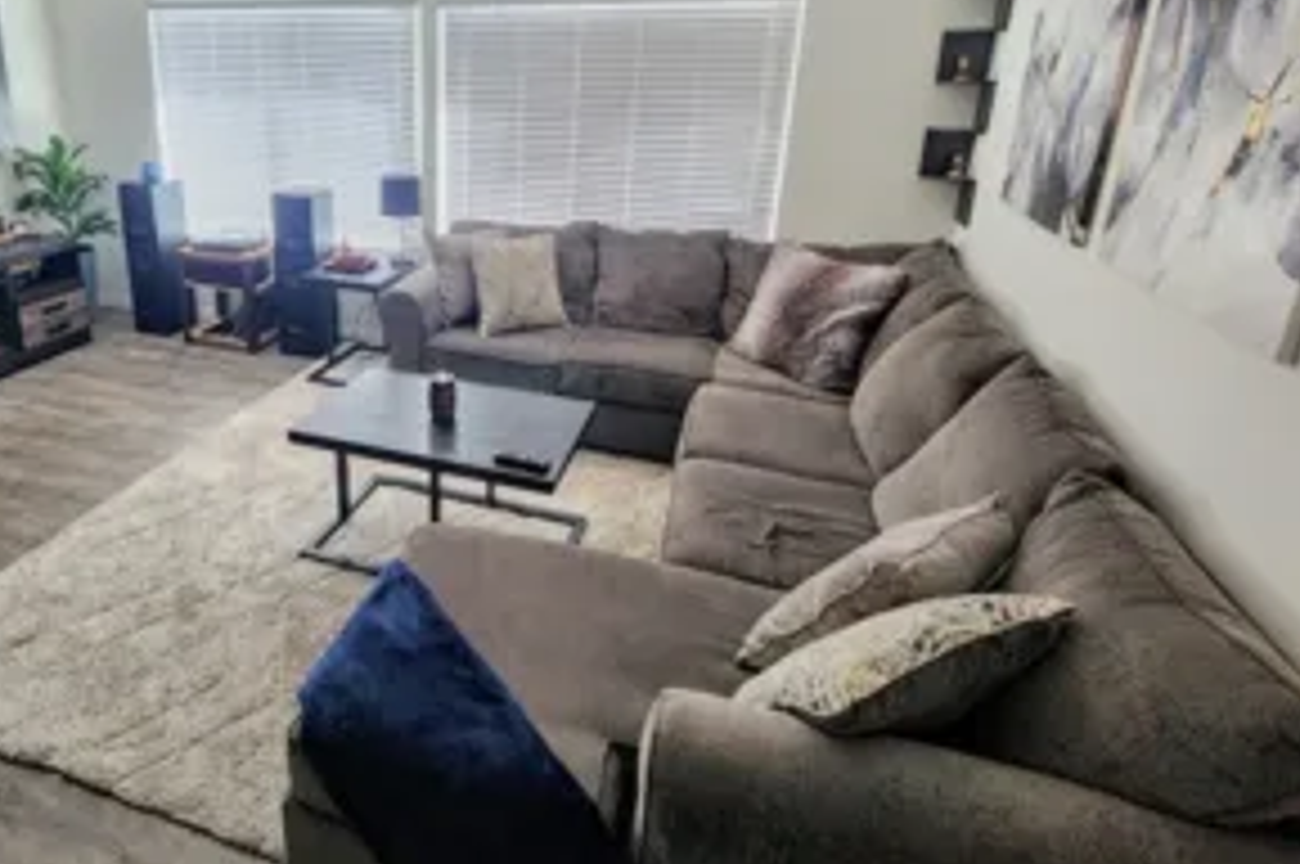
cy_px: 306
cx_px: 479
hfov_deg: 82.3
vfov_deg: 60.7
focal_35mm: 20
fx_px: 721
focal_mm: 2.2
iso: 250
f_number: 2.2
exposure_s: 1/60
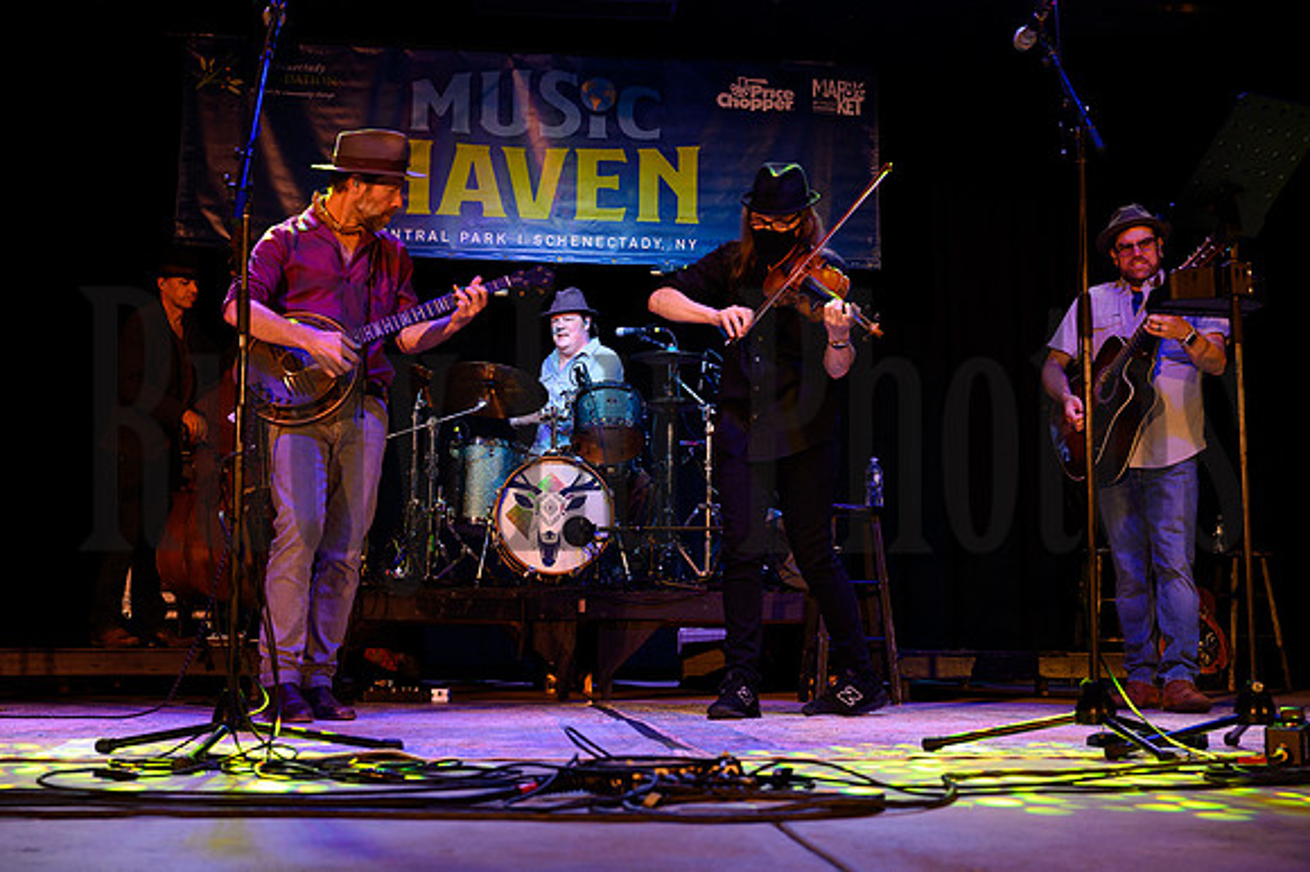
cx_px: 655
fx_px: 1564
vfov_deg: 31.2
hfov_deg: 45.5
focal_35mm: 43
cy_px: 436
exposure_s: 1/160
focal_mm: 43
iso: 1600
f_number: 5.6
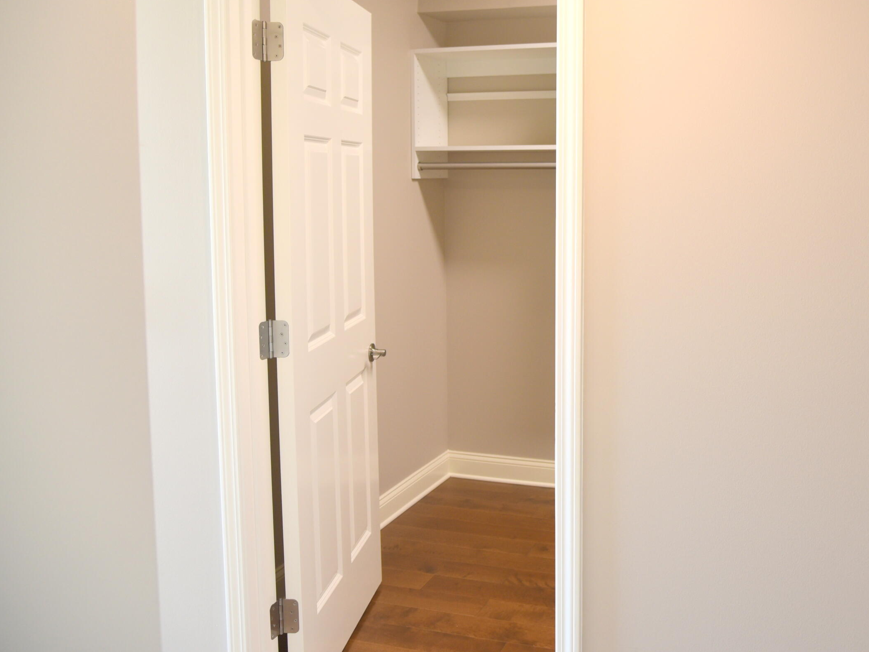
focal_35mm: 33
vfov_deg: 42.7
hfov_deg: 54.0
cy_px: 253
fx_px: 829
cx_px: 594
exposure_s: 1/60
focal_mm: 24
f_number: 4
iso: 400
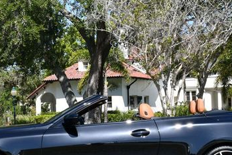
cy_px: 78
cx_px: 108
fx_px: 613
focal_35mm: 95
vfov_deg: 14.4
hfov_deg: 21.4
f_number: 8
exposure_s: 1/250
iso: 140
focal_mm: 26
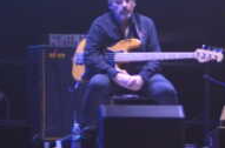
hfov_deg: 3.5
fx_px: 3673
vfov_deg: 2.3
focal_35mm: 590
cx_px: 339
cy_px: 86
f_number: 5.6
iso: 2000
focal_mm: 75
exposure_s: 1/125
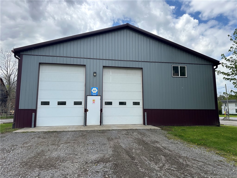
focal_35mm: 24
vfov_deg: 56.8
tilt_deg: +7.2
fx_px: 164
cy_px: 89
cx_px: 118
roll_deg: -0.3
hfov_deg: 71.6
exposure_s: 1/2252
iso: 80
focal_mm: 6.86
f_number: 1.78
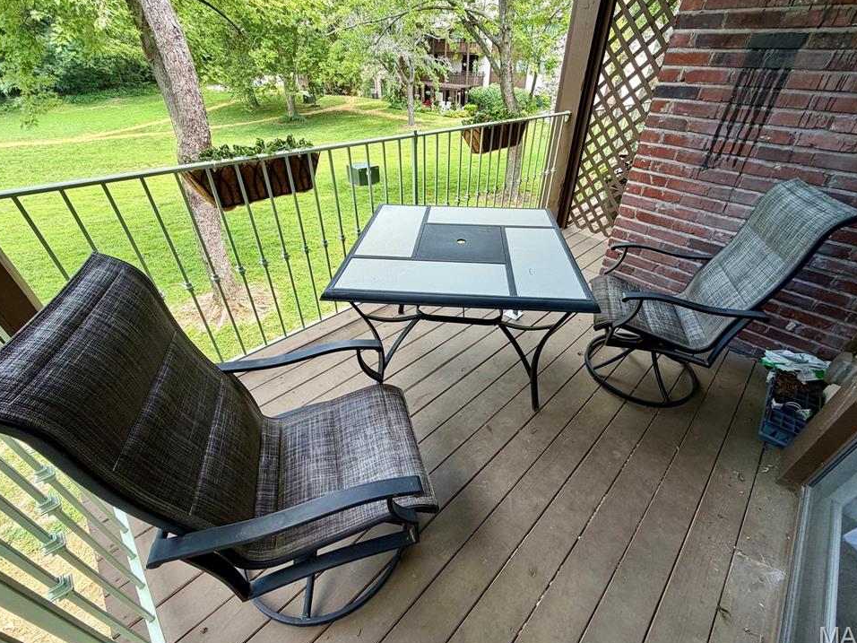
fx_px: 371
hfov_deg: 98.1
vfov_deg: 81.7
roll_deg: -1.7
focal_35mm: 15
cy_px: 311
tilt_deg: -34.7
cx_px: 450
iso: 100
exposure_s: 1/121
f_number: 2.2
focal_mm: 2.22
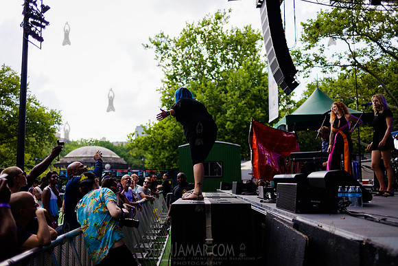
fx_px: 387
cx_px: 199
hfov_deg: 54.4
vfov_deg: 37.9
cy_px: 133
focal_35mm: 35
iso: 200
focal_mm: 35
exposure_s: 1/4000
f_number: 2
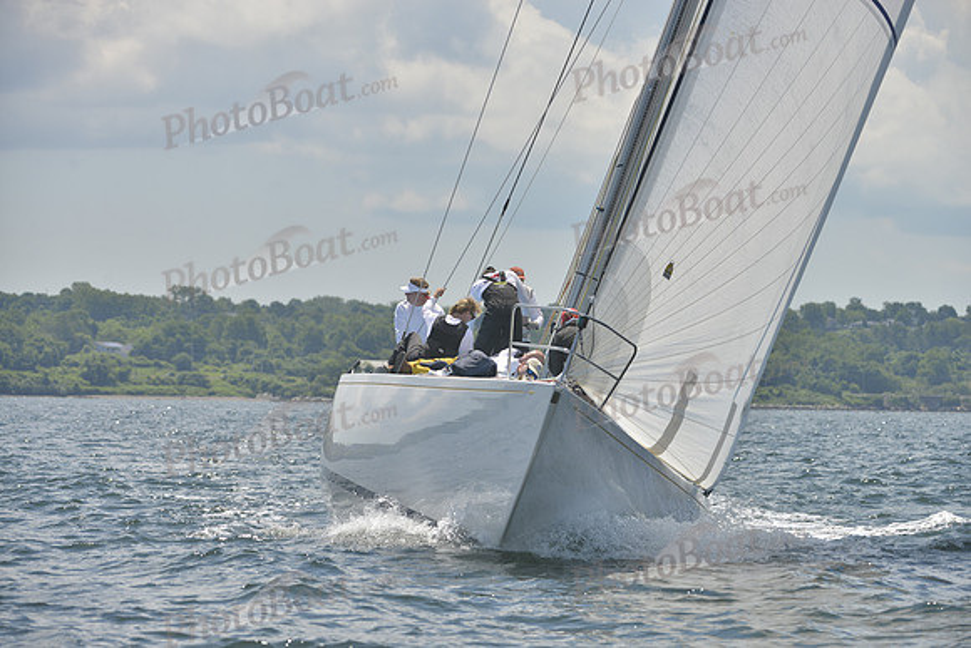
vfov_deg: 6.9
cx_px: 486
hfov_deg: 10.3
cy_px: 324
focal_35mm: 200
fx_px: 5395
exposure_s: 1/1250
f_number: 7.1
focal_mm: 200
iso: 280
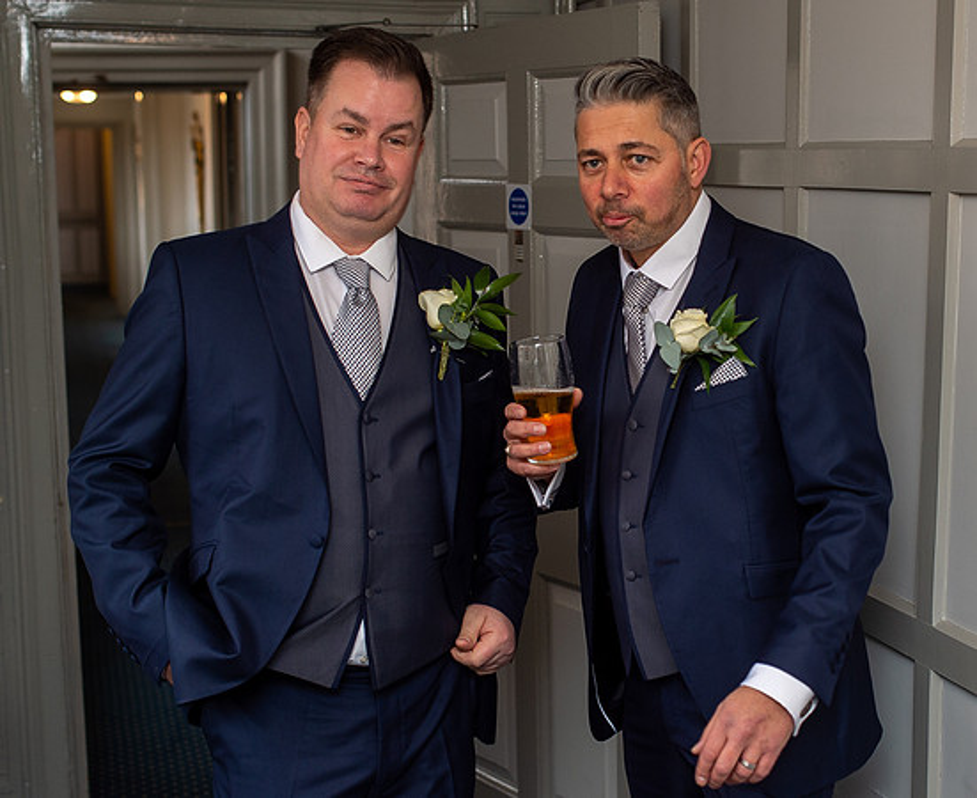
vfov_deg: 24.9
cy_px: 403
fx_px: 1807
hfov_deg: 30.1
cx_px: 621
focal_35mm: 62
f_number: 3.2
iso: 250
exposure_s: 1/100
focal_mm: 35
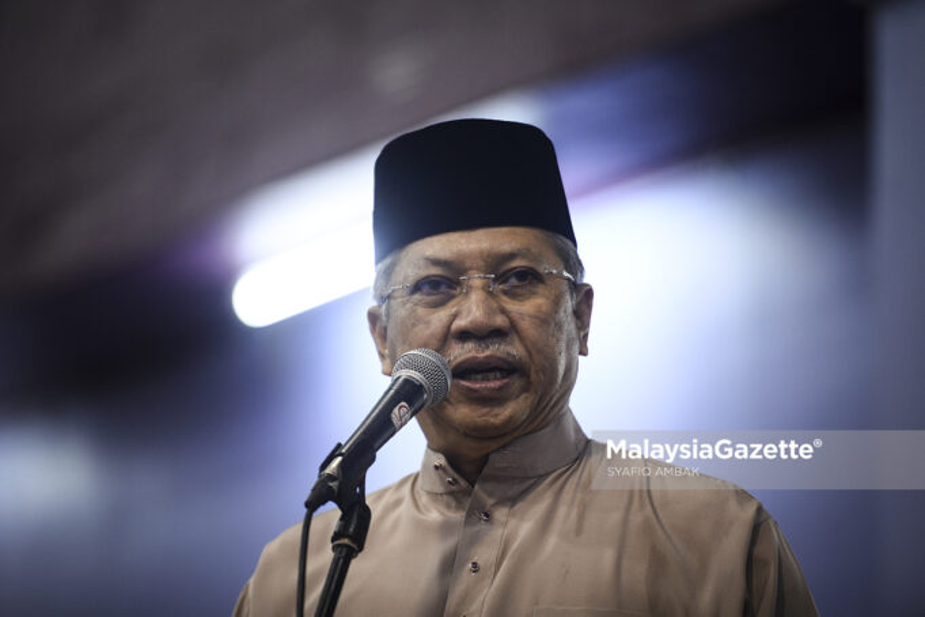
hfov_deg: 10.3
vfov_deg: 6.9
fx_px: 5138
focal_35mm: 200
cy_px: 308
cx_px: 462
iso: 1600
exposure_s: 1/160
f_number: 2.8
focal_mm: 200
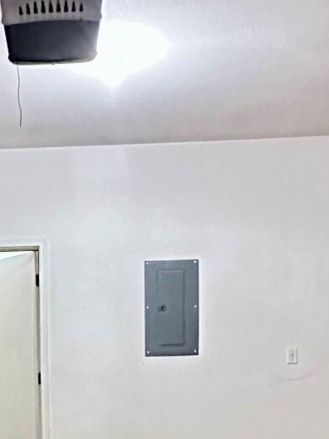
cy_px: 417
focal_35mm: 53
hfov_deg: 26.5
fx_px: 672
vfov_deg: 33.7
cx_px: 27
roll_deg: +1.5
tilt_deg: -3.3
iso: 2500
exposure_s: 1/24
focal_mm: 2.22
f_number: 2.2
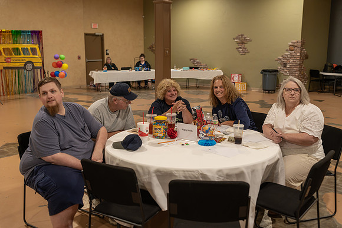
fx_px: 340
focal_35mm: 36
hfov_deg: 53.4
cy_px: 114
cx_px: 171
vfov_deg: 37.1
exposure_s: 1/400
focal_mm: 35
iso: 2000
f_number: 3.5
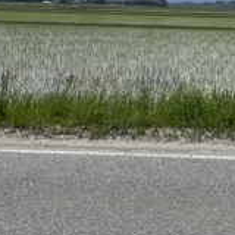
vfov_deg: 24.6
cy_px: 50
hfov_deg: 22.8
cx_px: 286
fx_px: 530
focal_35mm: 69
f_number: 1.6
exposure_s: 1/6897
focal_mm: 4.2
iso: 32
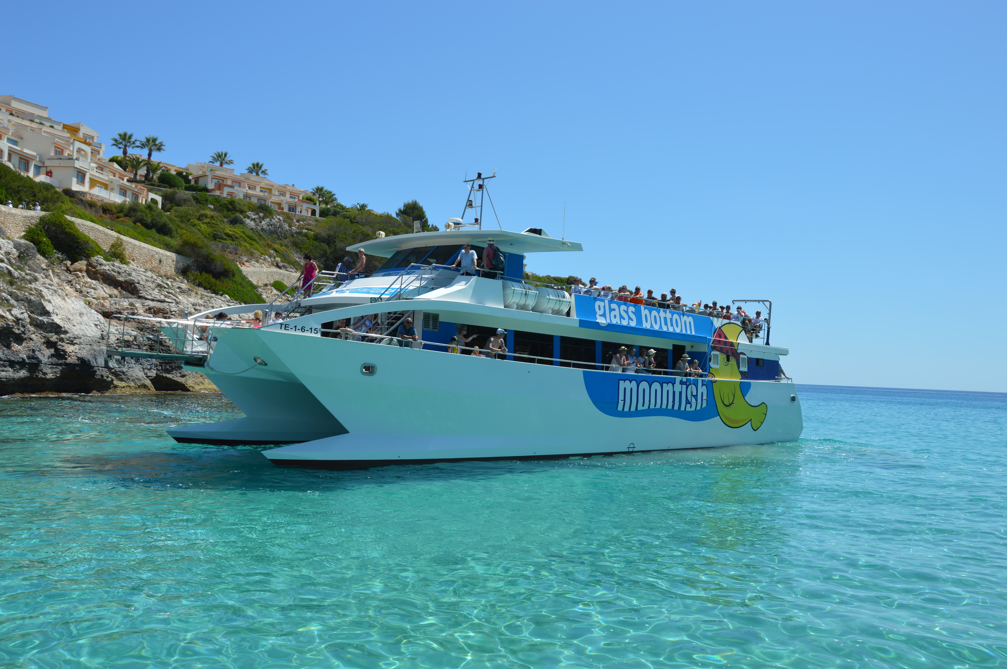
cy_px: 334
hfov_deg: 59.5
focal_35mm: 32
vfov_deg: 41.6
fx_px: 880
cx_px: 504
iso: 100
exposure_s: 1/320
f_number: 8
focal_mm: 21
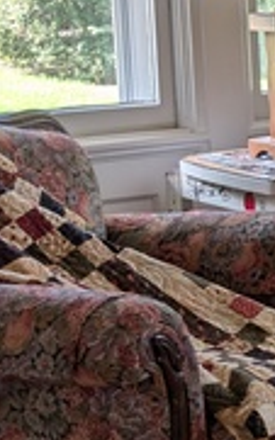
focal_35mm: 152
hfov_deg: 8.1
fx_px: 1824
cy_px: 280
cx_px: 617
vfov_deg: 13.8
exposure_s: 1/60
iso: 20
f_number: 1.68
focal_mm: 6.9
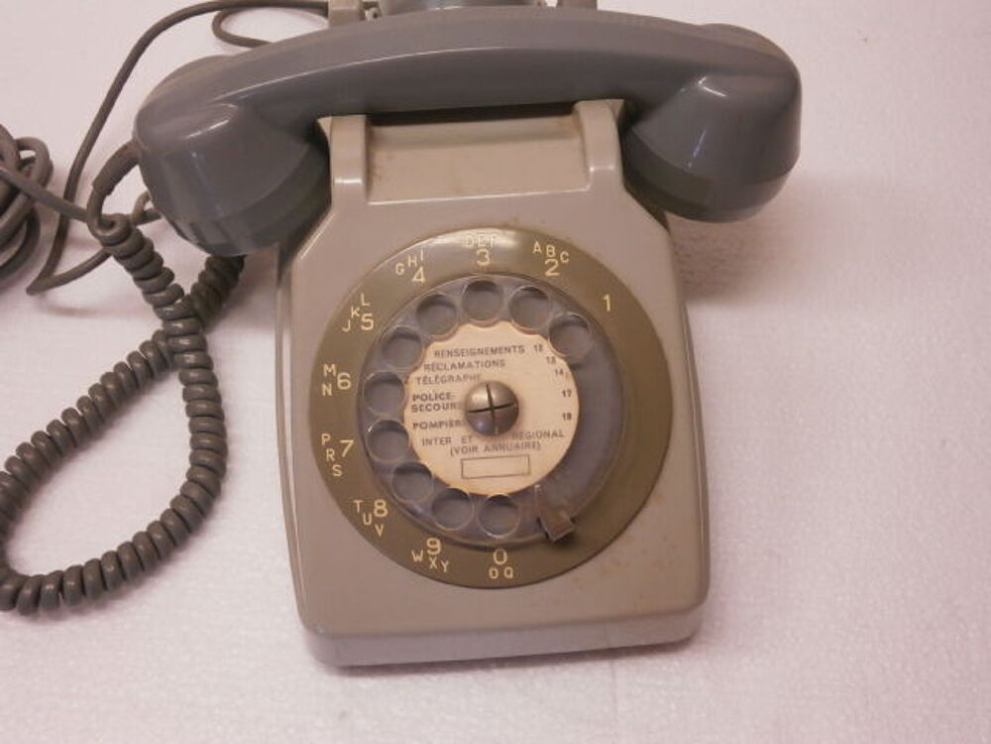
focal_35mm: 47
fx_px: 1346
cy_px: 372
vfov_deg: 30.9
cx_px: 496
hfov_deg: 40.4
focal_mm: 8.3
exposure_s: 1/40
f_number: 3.4
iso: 160
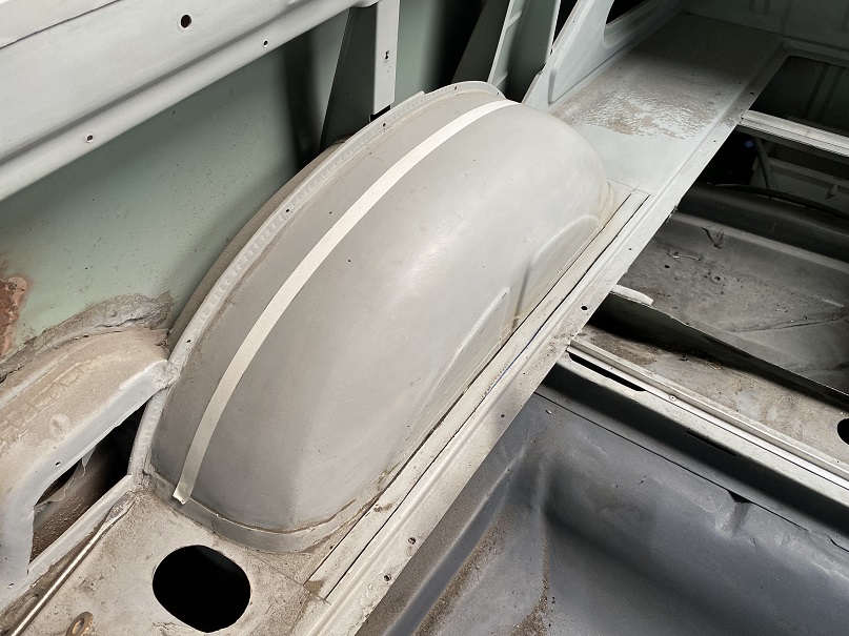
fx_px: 638
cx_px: 424
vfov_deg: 53.1
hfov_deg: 67.3
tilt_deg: -46.0
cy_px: 318
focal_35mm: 26
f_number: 1.8
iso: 125
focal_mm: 4.25
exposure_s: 1/100
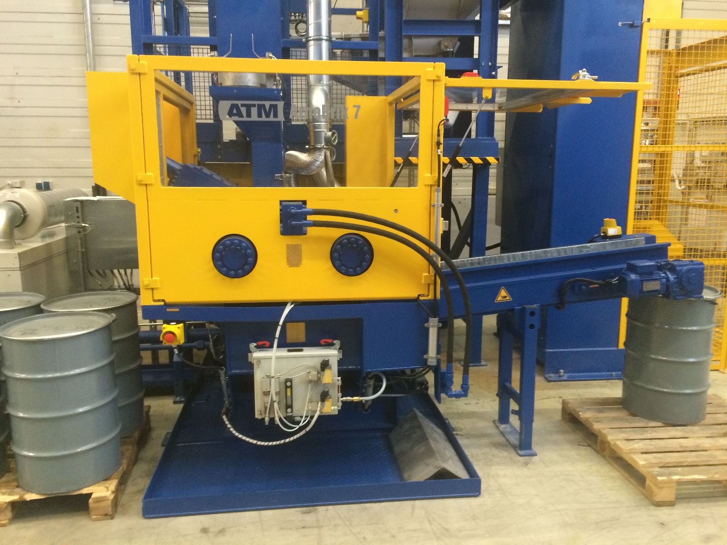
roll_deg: +1.3
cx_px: 364
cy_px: 272
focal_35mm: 29
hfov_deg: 61.7
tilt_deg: -9.9
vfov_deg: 48.2
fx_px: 609
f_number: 2.2
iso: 250
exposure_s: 1/30
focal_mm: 4.15
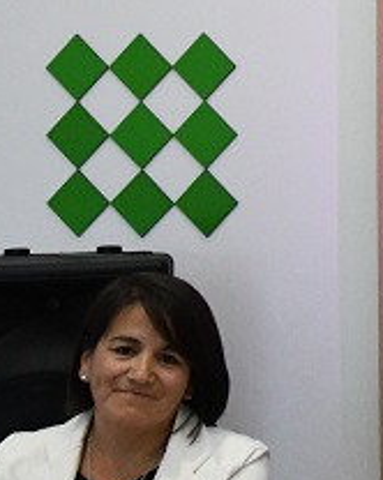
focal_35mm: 126
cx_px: 934
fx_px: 1788
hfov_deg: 10.5
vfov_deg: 15.2
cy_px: 76
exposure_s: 1/1600
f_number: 2.8
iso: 5000
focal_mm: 21
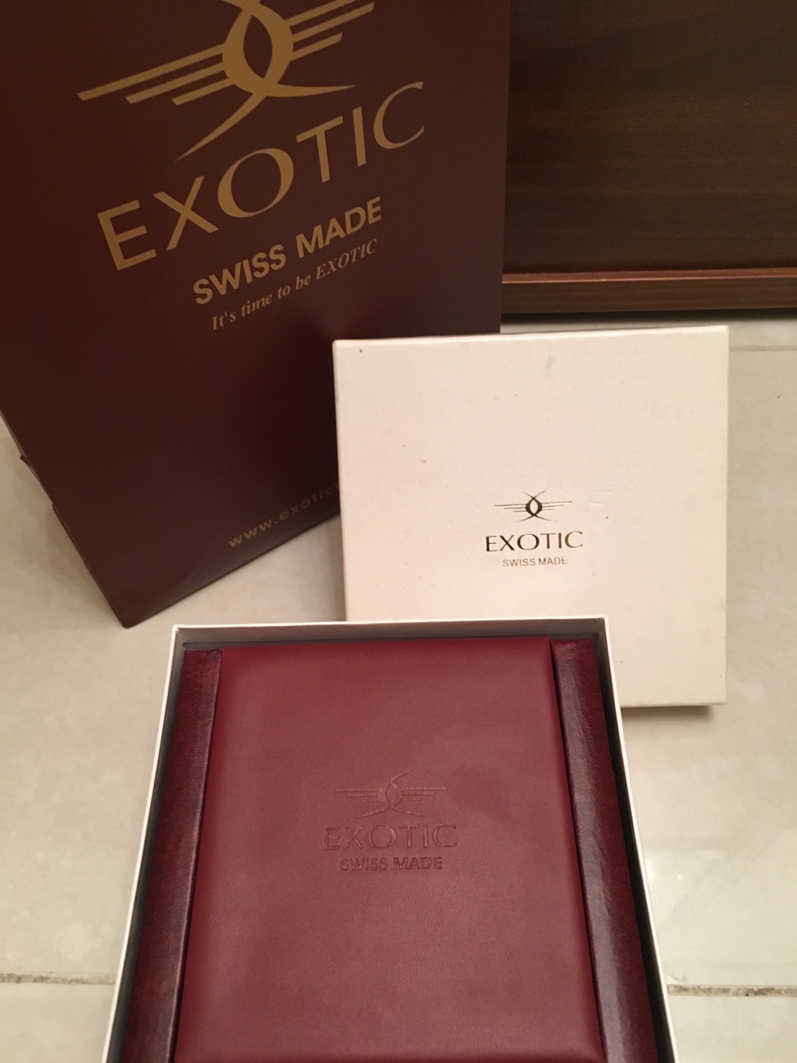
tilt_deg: -53.4
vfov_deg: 61.7
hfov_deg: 48.2
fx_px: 890
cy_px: 532
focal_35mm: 29
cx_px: 398
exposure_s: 1/20
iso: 200
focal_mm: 4.15
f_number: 2.2
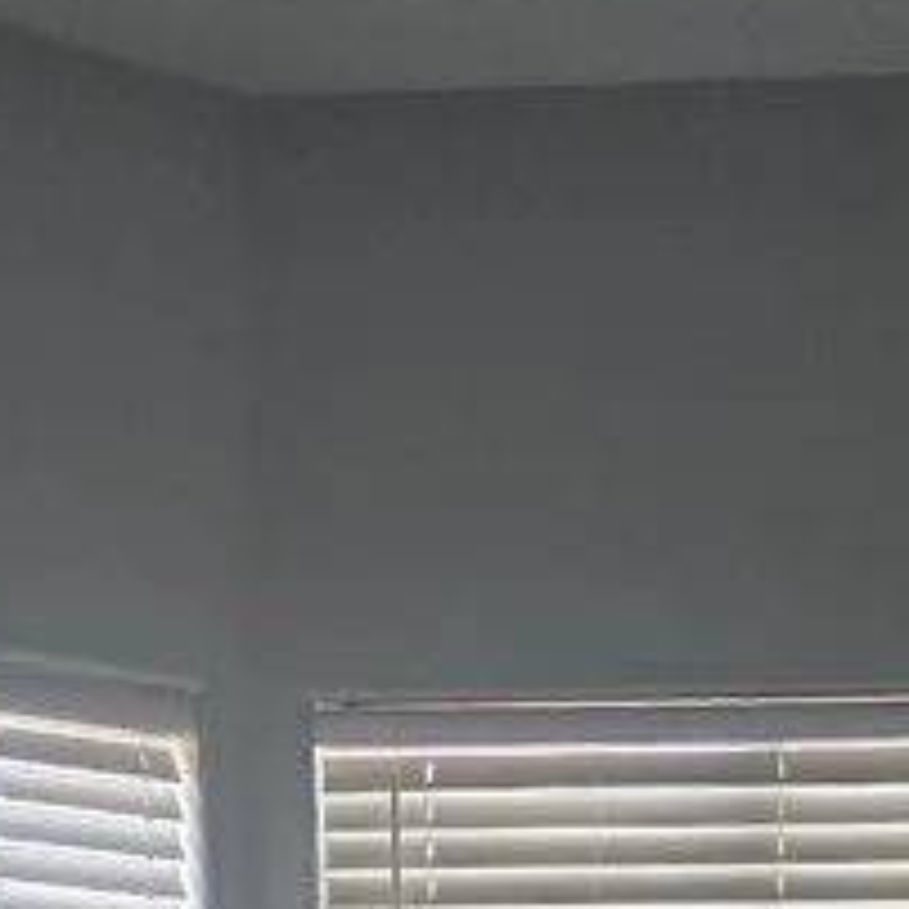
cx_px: 657
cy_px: 1948
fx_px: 3060
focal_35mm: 103
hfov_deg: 16.8
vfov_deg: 13.7
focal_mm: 6.3
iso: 200
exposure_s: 1/180
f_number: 1.7
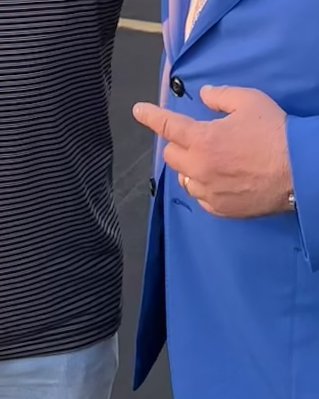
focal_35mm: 106
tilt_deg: -11.8
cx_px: 63
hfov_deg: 14.5
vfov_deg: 16.9
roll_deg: +0.7
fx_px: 1251
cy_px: -144
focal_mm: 6.86
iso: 80
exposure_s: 1/294
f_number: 1.78
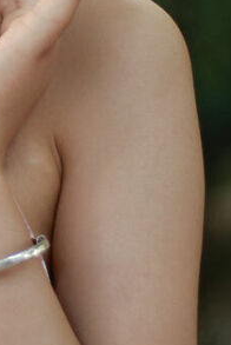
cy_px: -19
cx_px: -283
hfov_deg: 5.1
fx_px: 2525
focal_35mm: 263
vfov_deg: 7.8
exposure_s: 1/200
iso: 640
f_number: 1.8
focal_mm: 50
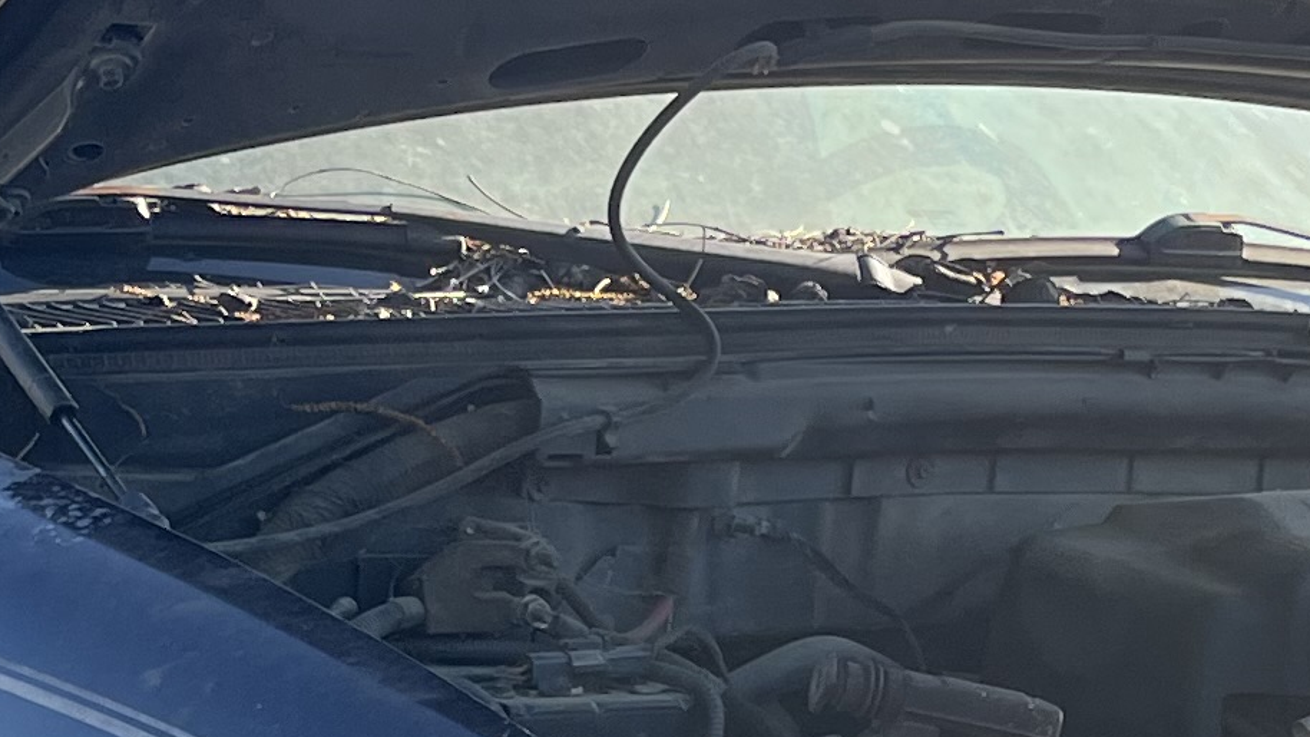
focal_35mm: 125
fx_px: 4342
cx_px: 596
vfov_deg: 9.3
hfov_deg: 17.2
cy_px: 1273
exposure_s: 1/649
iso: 50
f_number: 1.6
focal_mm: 5.1
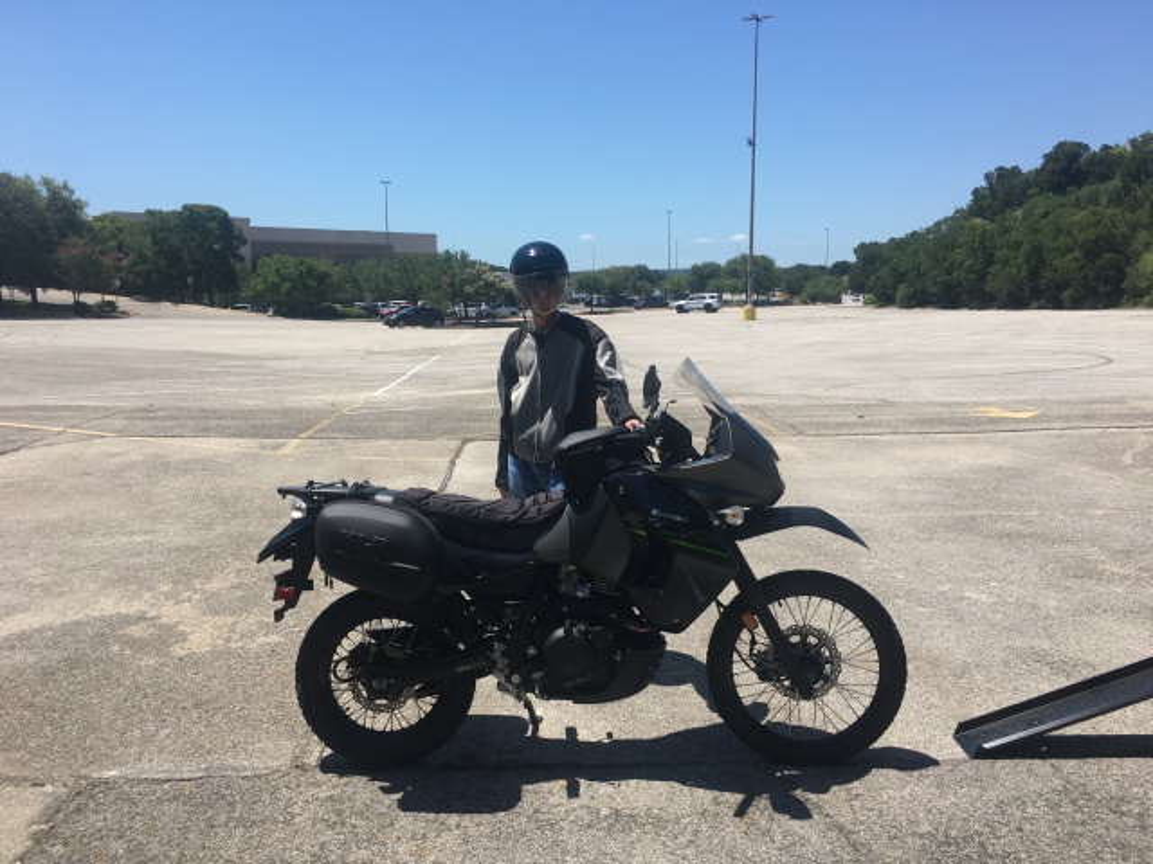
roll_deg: +1.4
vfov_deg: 48.2
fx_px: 966
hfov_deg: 61.7
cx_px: 576
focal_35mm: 29
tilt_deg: -8.6
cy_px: 432
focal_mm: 4.15
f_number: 2.2
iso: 25
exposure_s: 1/1261
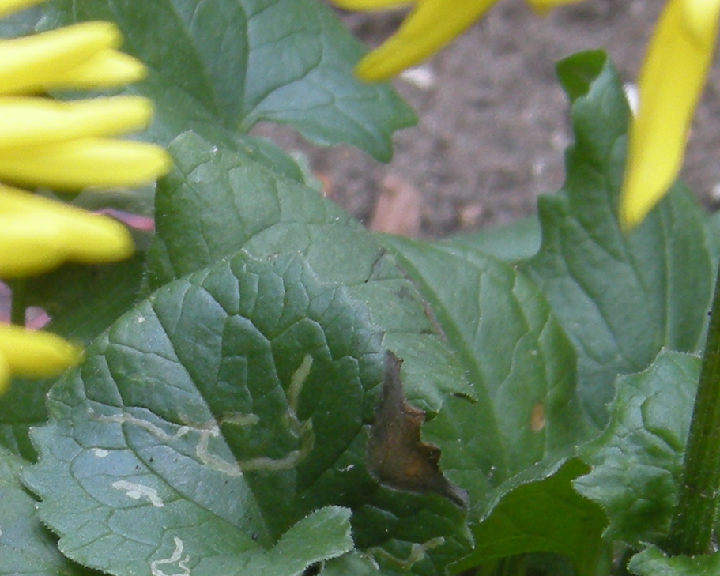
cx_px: 65
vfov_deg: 10.1
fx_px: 3197
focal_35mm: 150
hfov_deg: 12.7
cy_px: 705
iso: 98
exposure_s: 1/57
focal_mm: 7.5
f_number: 2.7
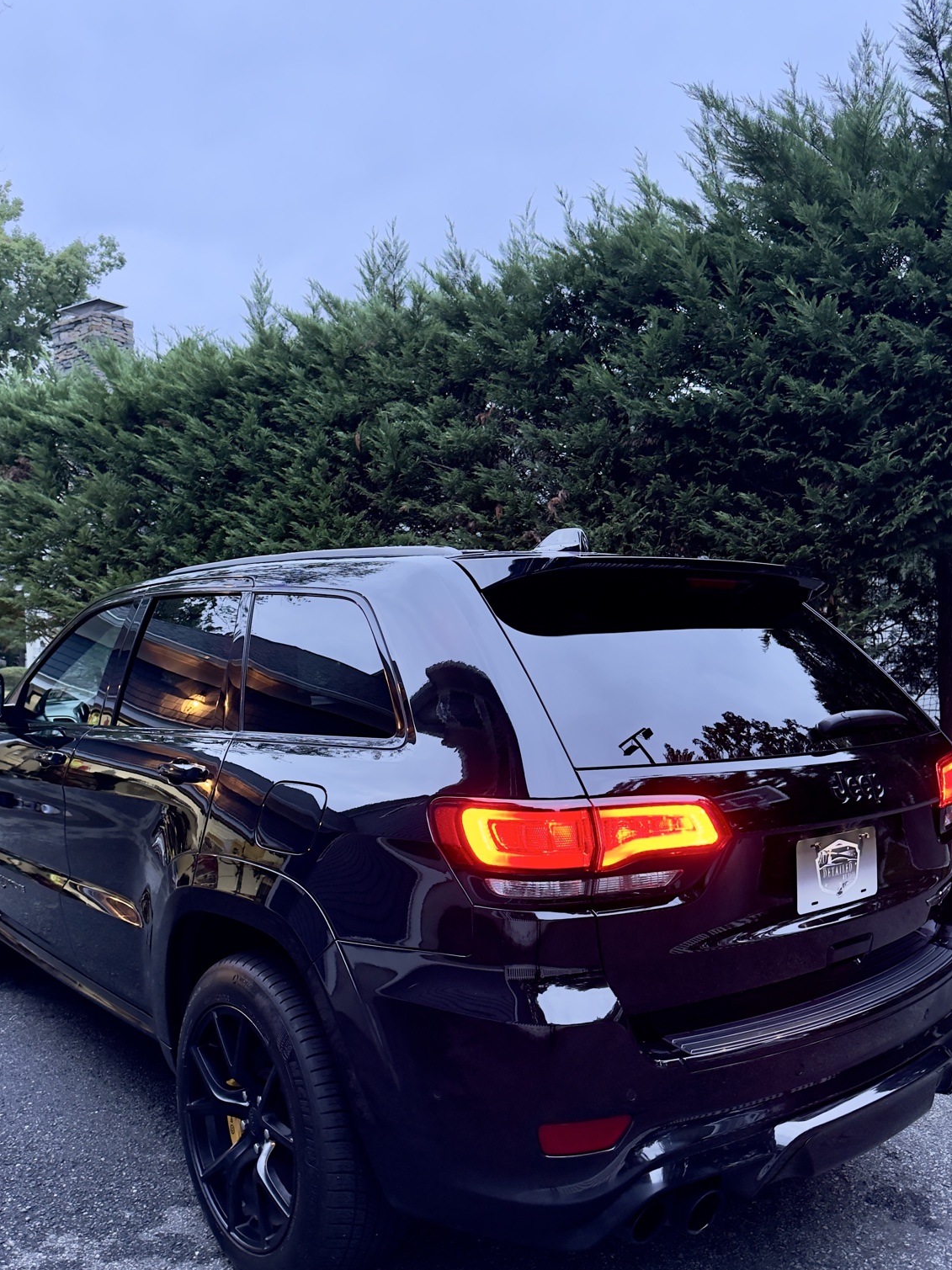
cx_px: 460
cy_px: 731
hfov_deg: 49.7
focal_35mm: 28
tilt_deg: -4.9
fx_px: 1027
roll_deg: +0.8
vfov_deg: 63.1
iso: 800
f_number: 1.78
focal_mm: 6.76
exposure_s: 1/60
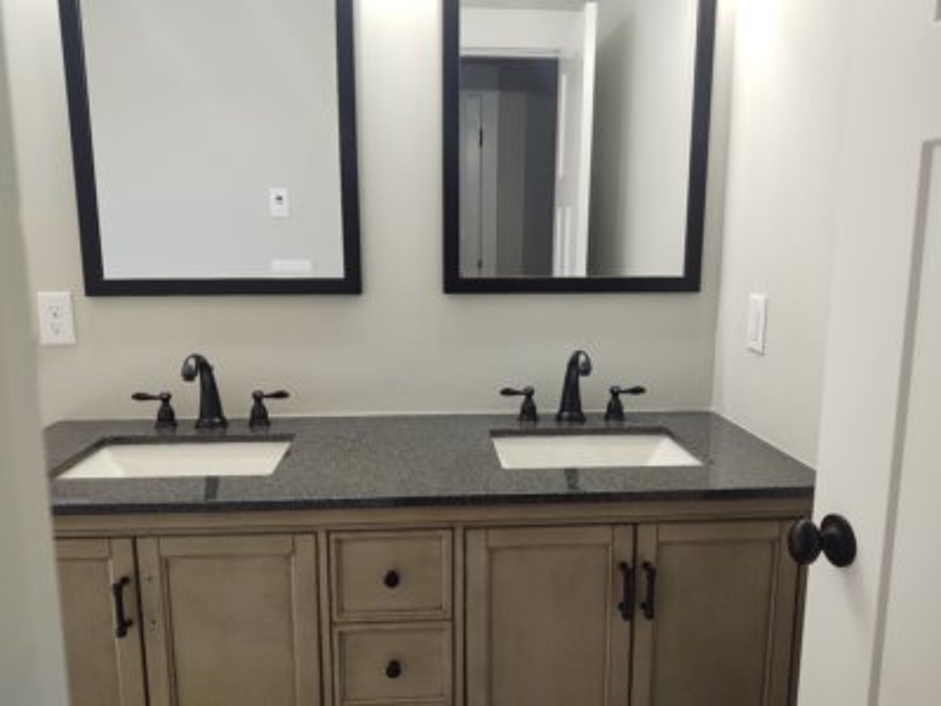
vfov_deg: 51.4
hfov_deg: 65.3
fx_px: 734
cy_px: 353
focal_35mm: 27
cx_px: 470
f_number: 1.7
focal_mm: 4.75
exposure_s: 1/127
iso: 100
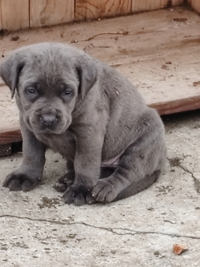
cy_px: 134
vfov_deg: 7.3
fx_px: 2080
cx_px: 100
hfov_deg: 5.5
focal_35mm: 270
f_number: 1.9
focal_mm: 6.12
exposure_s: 1/100
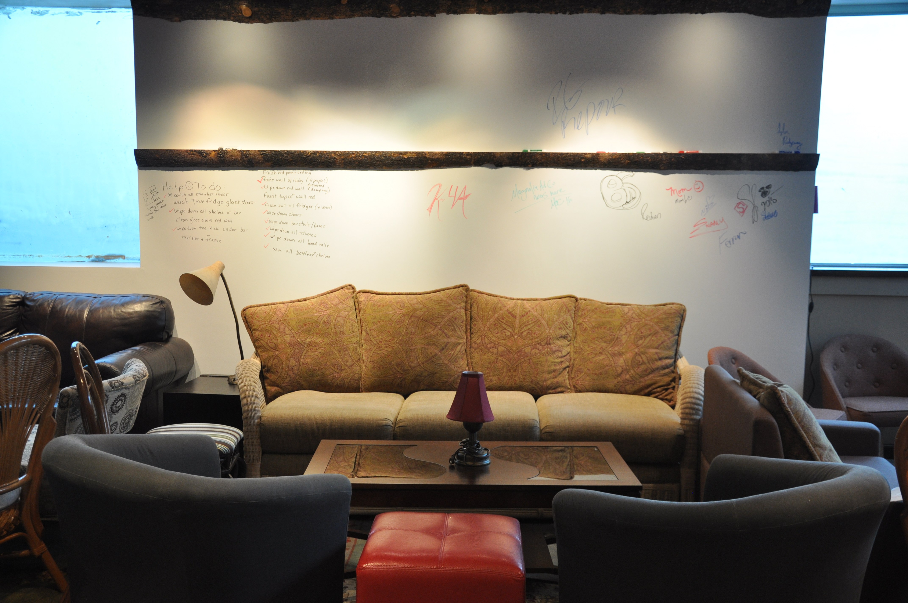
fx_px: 945
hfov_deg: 51.3
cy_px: 302
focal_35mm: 38
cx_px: 454
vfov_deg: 35.4
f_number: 4
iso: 500
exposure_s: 1/15
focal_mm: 25
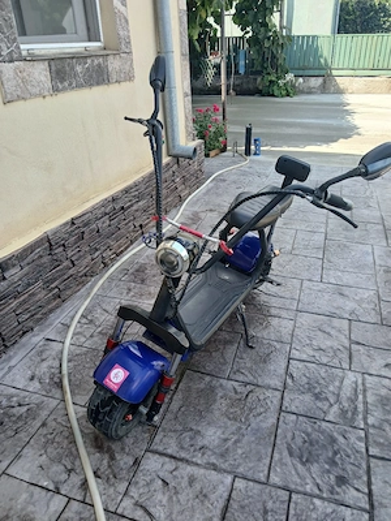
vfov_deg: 67.3
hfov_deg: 53.1
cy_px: 260
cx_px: 196
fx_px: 392
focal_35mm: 26
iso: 20
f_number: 1.8
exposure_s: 1/192
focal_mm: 3.98
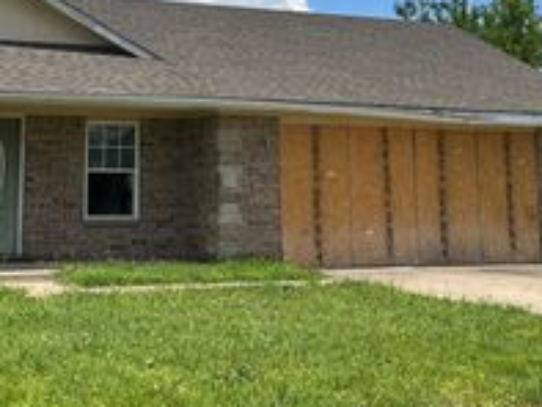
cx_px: 160
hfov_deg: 29.1
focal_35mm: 66
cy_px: -4
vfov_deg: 21.5
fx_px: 1034
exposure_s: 1/4016
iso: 50
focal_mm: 5.1
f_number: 1.6
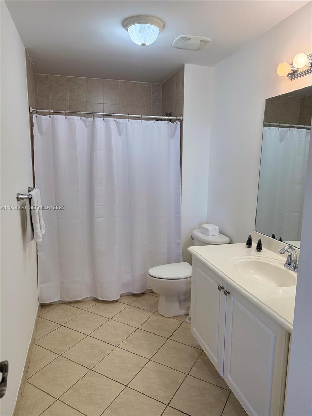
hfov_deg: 56.8
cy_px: 208
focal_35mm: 24
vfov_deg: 71.6
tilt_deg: -8.3
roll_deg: -0.9
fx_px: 288
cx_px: 156
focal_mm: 6.76
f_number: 1.78
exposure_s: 1/237
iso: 200
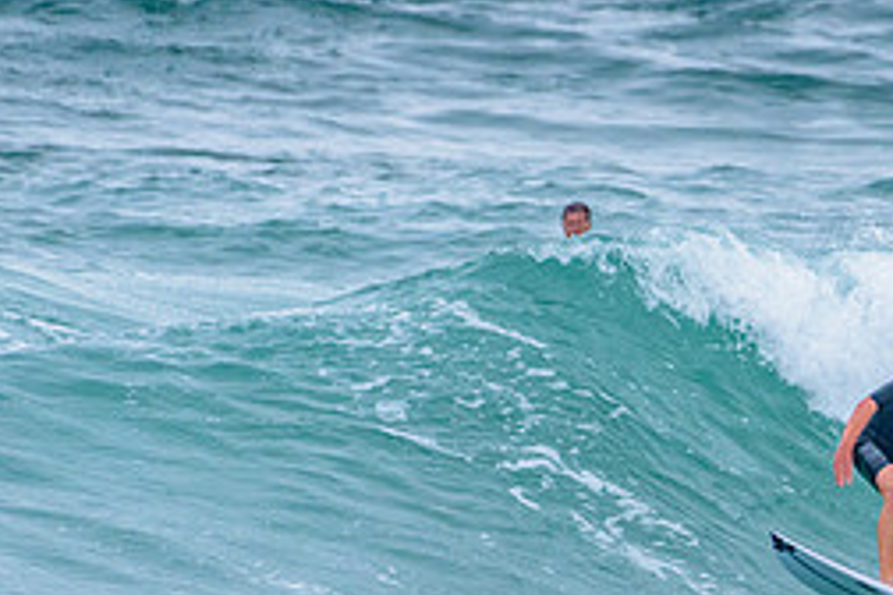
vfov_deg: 1.0
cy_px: 525
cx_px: 971
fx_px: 34899
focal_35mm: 1407
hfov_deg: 1.5
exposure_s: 1/2000
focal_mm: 500
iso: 1600
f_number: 5.6
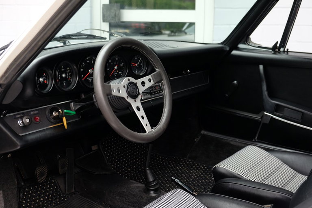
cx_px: 156
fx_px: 373
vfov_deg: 31.2
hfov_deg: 45.4
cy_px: 104
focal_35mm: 43
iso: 500
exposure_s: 1/60
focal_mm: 28.9
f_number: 3.2
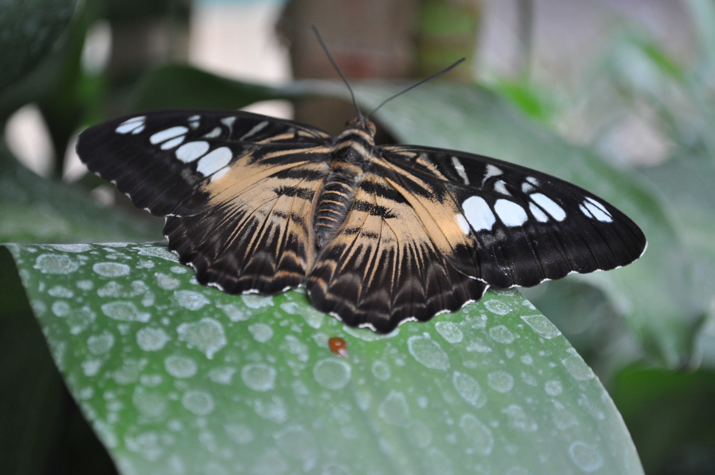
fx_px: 1637
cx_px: 358
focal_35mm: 82
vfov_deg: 16.5
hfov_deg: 24.6
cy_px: 238
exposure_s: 1/50
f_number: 5.6
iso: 400
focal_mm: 55
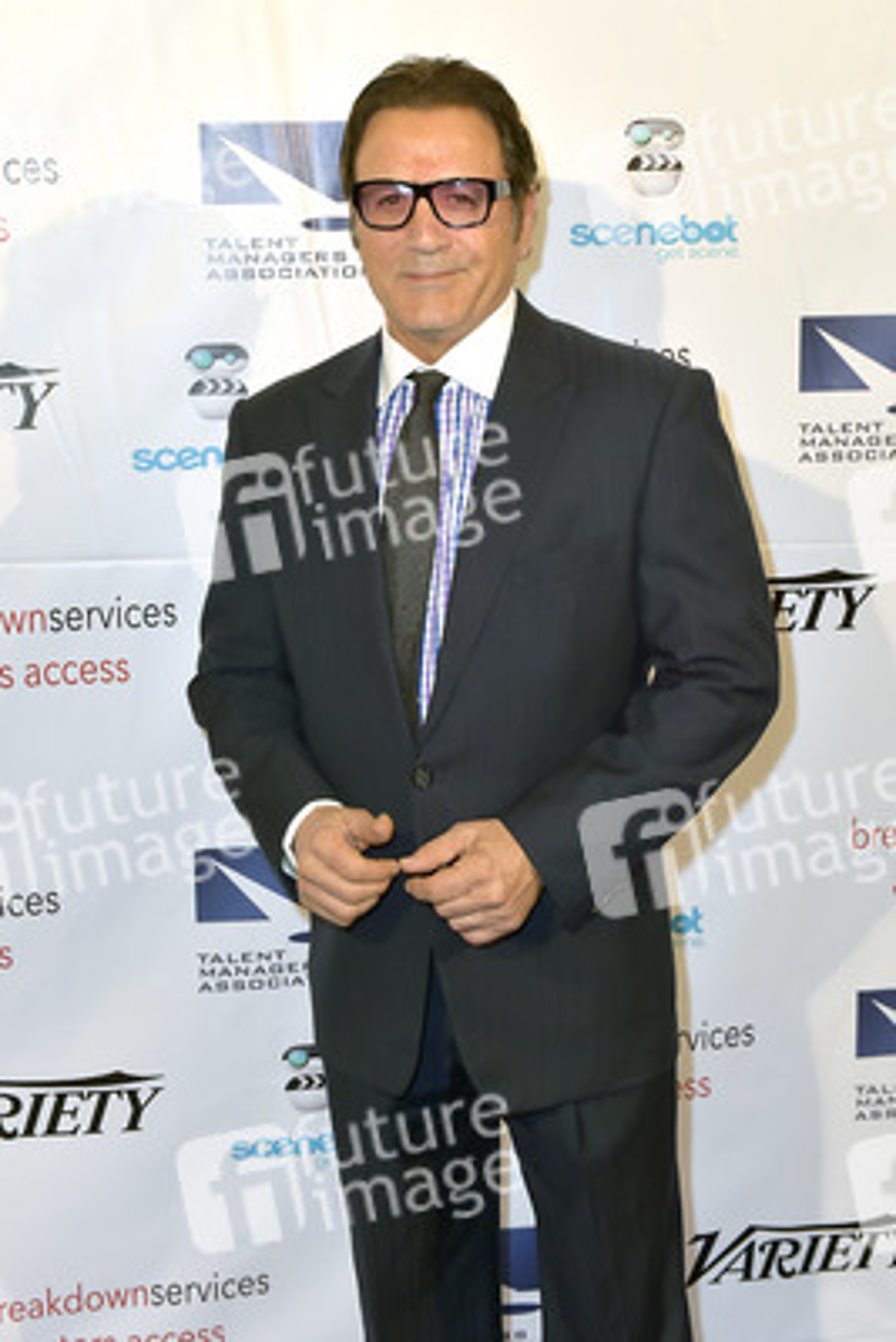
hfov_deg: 35.1
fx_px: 1417
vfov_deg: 50.7
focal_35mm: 38
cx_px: 448
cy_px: 671
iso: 400
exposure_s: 1/320
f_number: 4.5
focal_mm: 38
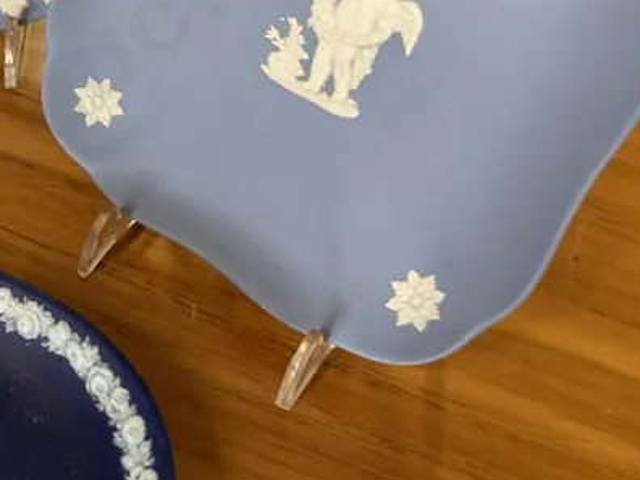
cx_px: -13
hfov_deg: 29.0
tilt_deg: -48.6
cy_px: 154
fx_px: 1146
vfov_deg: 23.5
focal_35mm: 62
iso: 160
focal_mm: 6.86
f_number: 1.78
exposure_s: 1/100
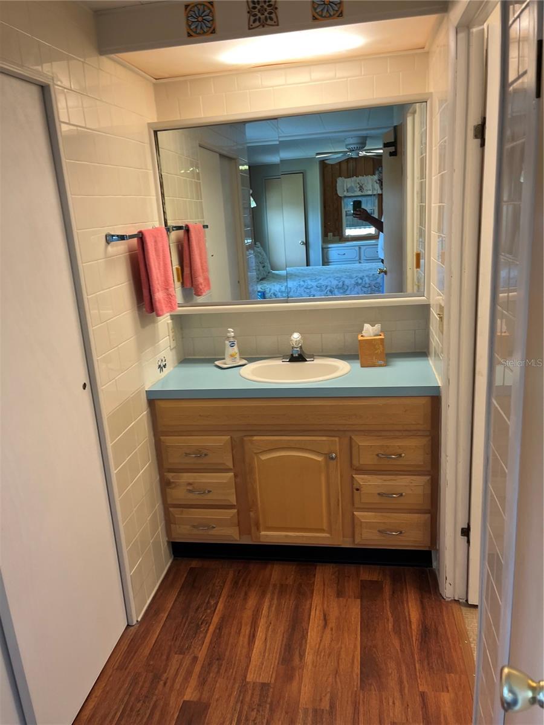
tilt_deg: -14.3
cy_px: 362
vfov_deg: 67.3
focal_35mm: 26
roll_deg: +3.2
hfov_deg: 53.1
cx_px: 272
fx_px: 545
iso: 64
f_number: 1.6
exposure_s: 1/60
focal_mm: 5.1
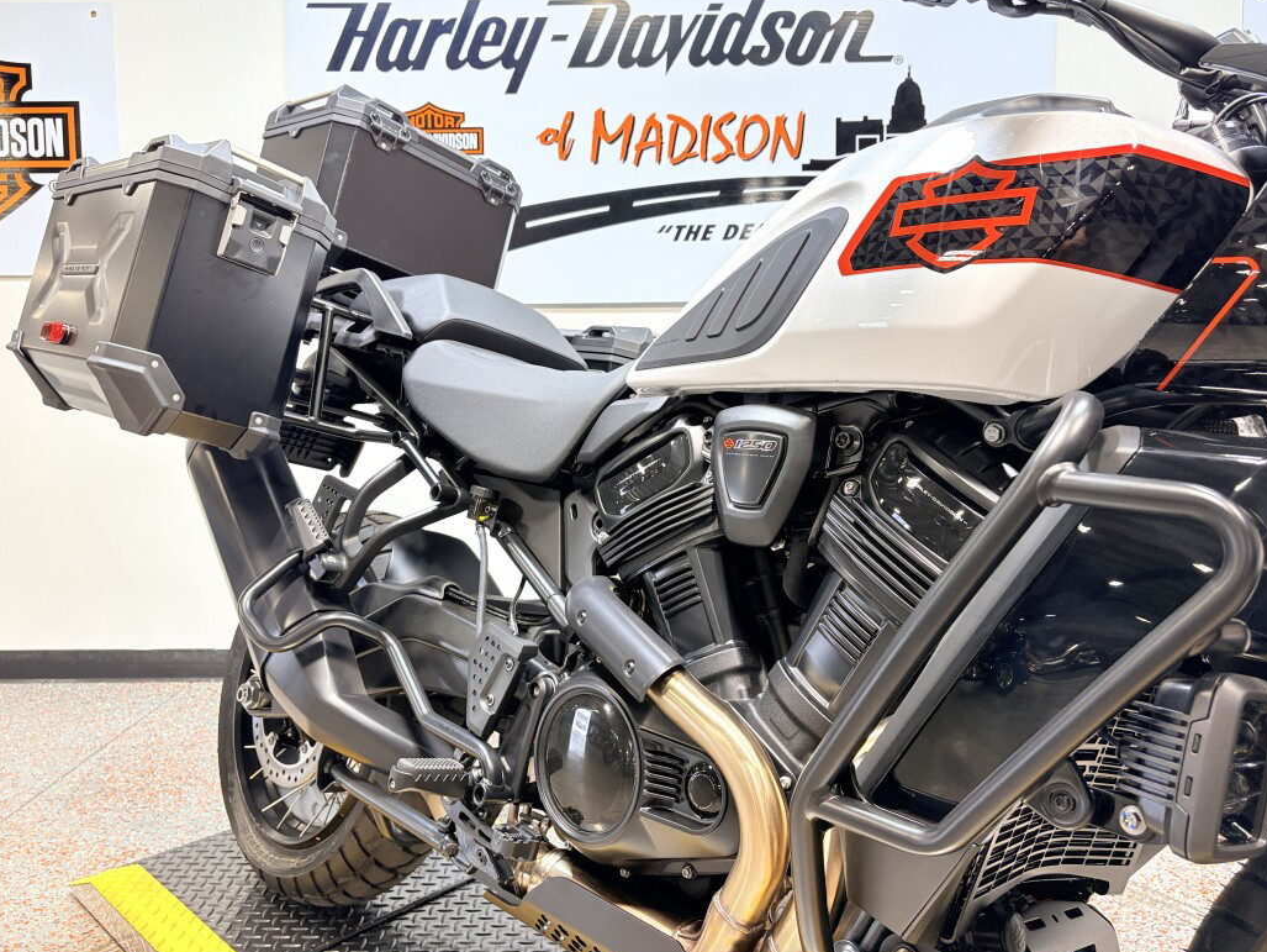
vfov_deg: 51.4
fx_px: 989
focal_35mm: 27
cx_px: 629
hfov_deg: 65.3
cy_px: 467
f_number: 1.6
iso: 80
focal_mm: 5.96
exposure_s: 1/120
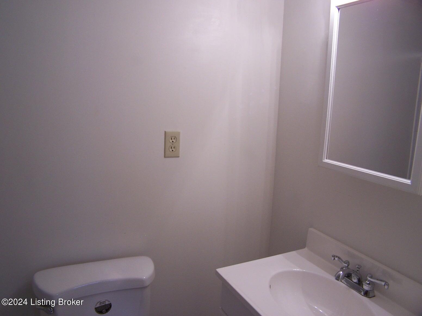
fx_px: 463
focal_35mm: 38
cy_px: 158
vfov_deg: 37.7
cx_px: 211
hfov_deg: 49.0
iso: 80
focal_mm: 6.3
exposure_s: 1/20
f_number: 2.8
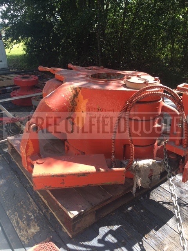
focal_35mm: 29
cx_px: 94
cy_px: 126
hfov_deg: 48.2
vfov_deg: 61.7
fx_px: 210
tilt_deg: -20.7
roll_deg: -0.7
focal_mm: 4.15
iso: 25
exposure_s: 1/223
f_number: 2.2
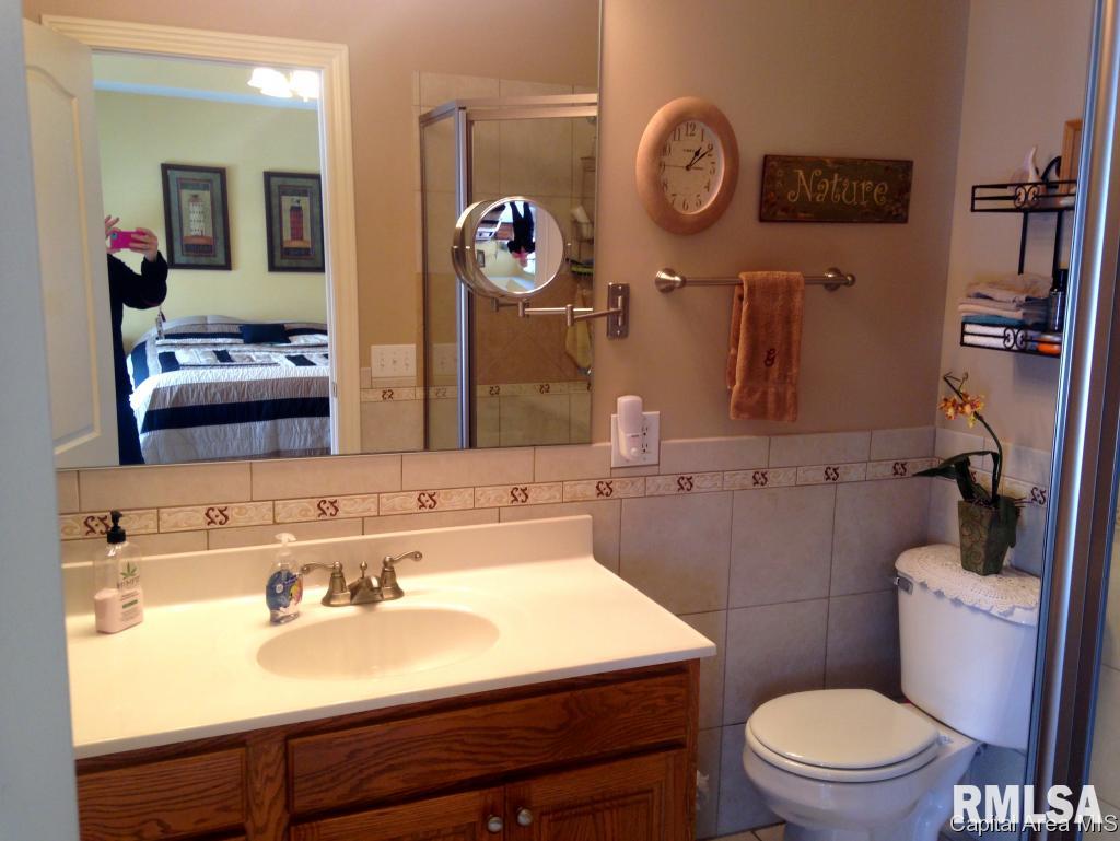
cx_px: 560
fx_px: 1068
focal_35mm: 33
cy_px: 420
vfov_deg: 43.0
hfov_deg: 55.3
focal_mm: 4.12
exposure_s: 1/20
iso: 64
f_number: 2.4
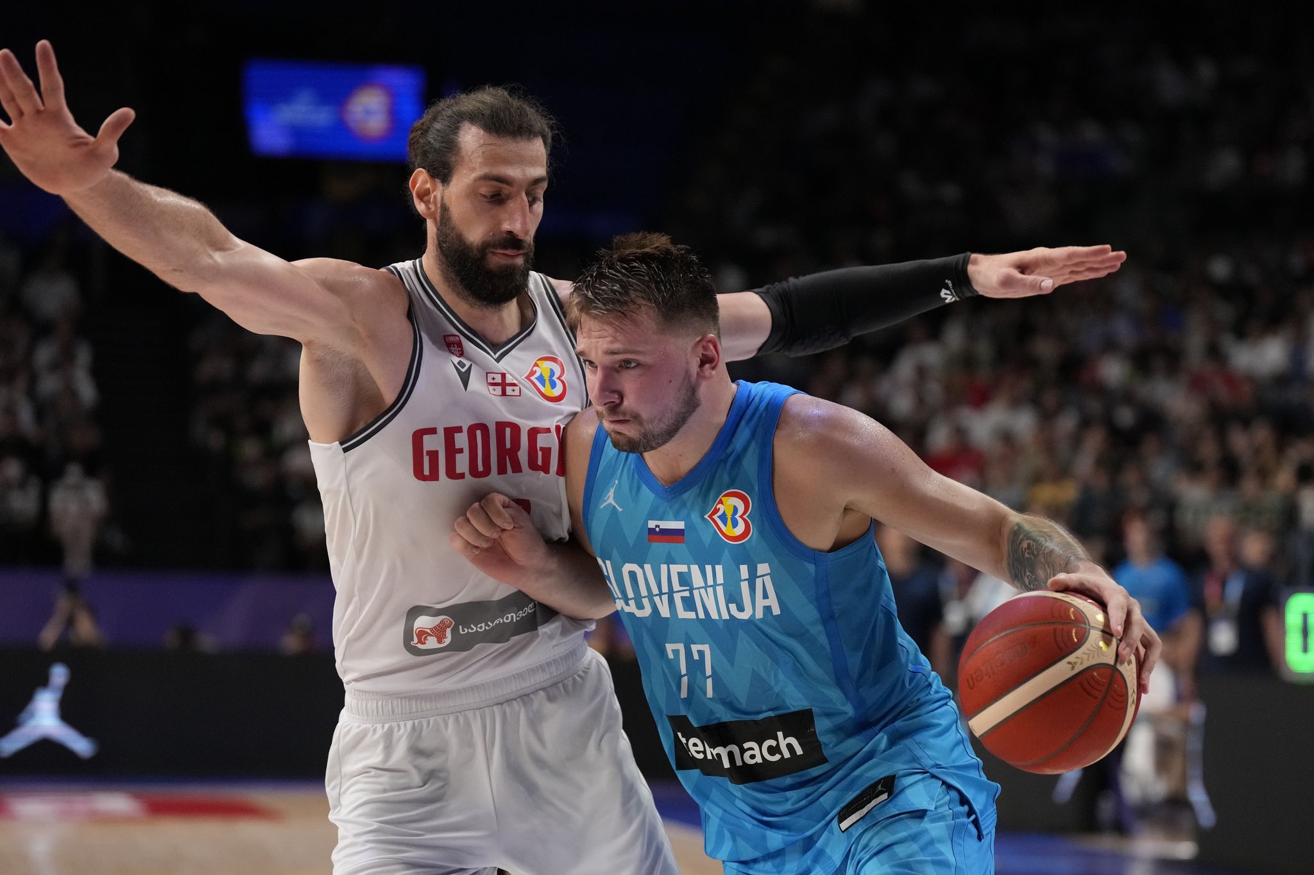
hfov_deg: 19.8
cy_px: 438
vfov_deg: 13.3
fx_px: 3759
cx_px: 657
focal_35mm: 103
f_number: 2.8
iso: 4000
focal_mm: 103
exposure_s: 1/3200
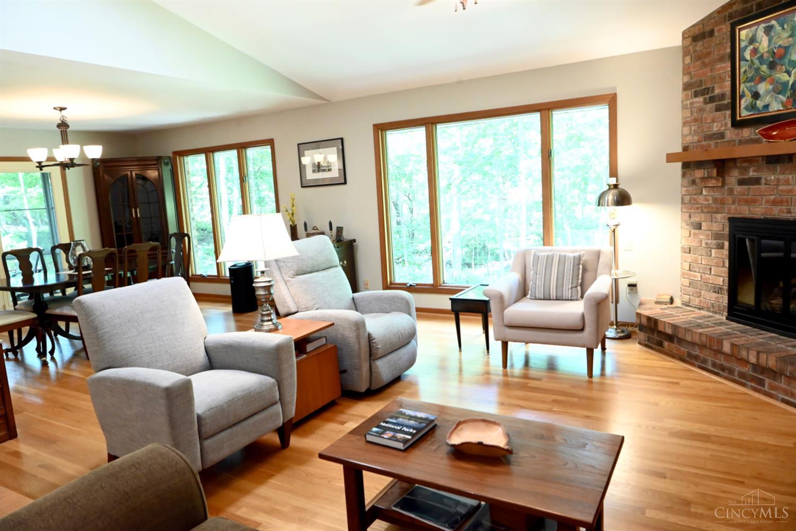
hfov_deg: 73.7
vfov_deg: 53.1
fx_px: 531
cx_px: 398
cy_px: 266
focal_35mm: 24
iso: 6400
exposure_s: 1/60
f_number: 9
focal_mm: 24
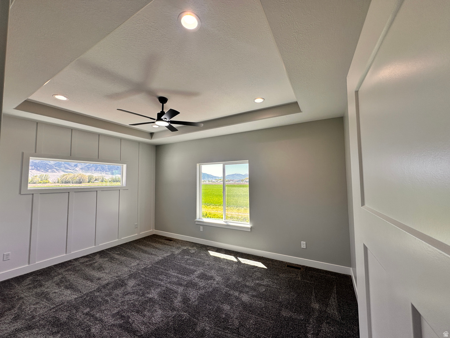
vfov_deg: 85.7
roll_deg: +0.2
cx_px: 225
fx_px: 182
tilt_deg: +4.4
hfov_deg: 102.1
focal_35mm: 14
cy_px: 169
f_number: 2.2
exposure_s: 1/174
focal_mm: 2.22
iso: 40
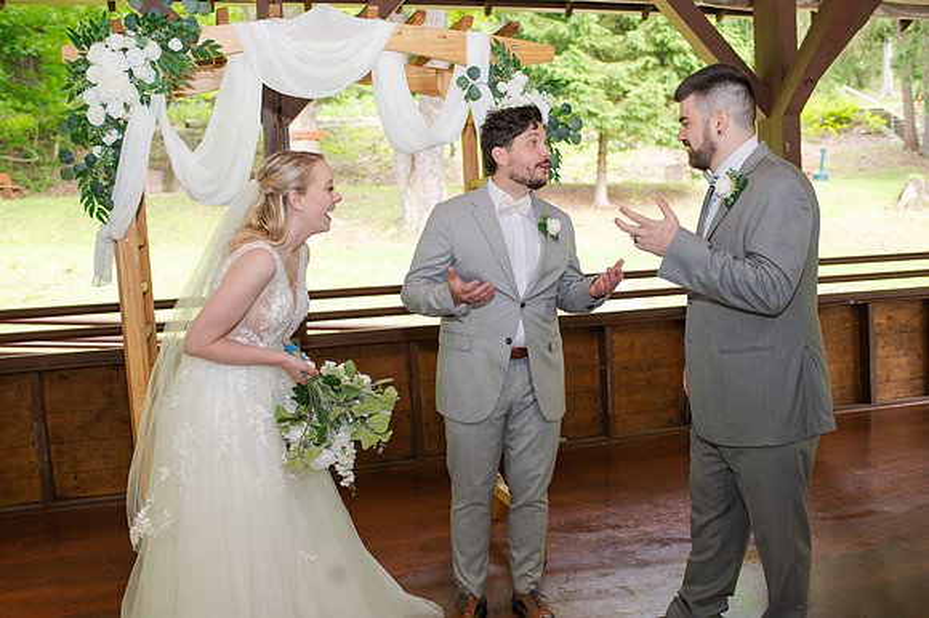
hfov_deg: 54.5
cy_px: 309
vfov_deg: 37.8
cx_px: 464
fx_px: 903
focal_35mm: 35
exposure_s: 1/200
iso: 640
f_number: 3.2
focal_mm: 35
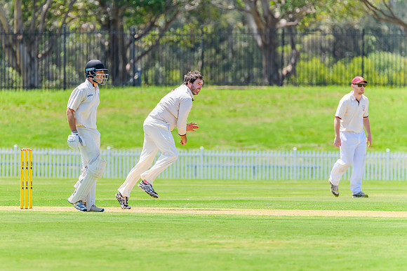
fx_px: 4816
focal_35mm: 426
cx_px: 179
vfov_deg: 3.2
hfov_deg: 4.8
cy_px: 152
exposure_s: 1/800
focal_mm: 380
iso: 400
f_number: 6.3
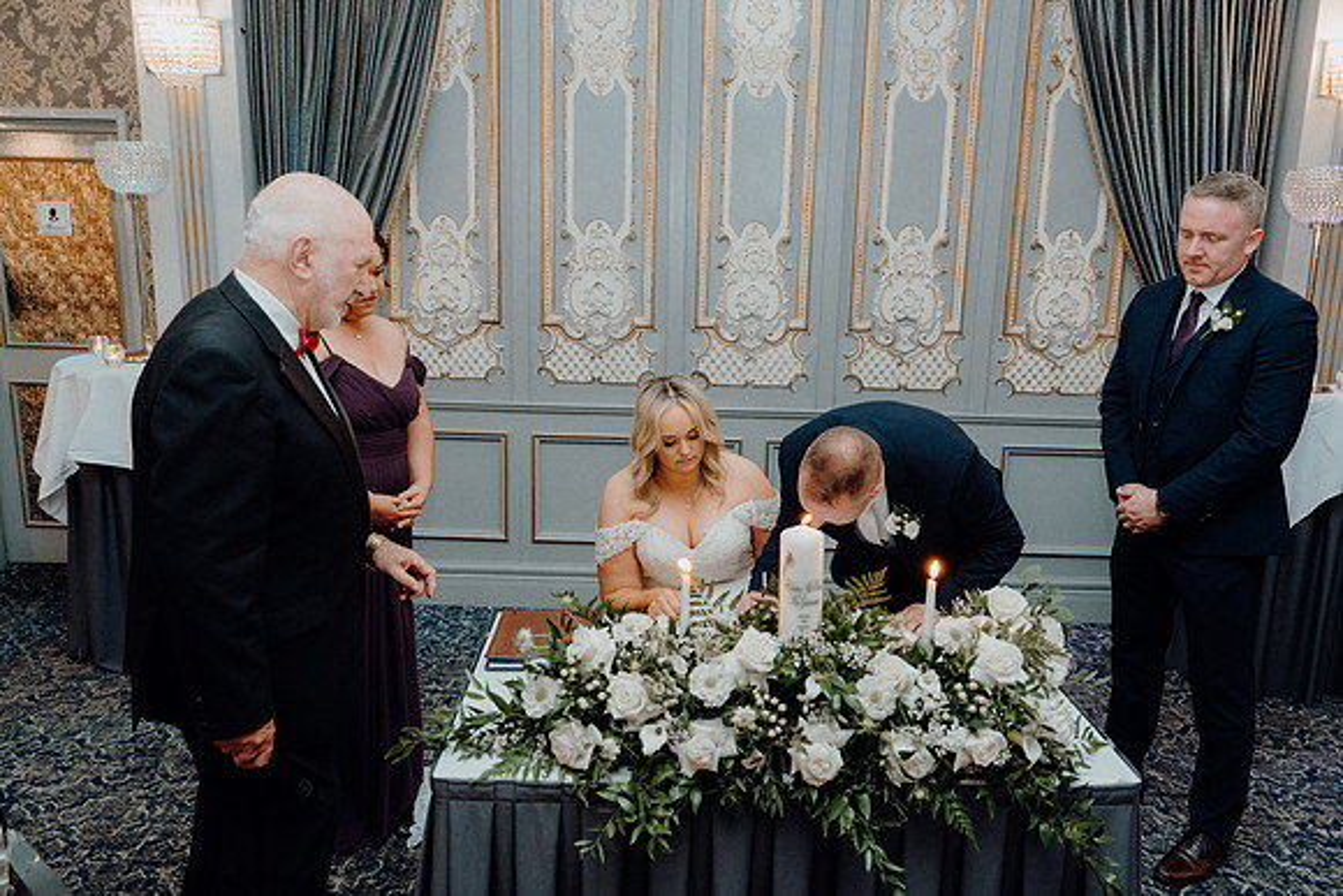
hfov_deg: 65.5
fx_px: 1045
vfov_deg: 46.4
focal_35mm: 28
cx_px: 672
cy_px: 448
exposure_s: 1/160
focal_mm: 28
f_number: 3.5
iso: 2500
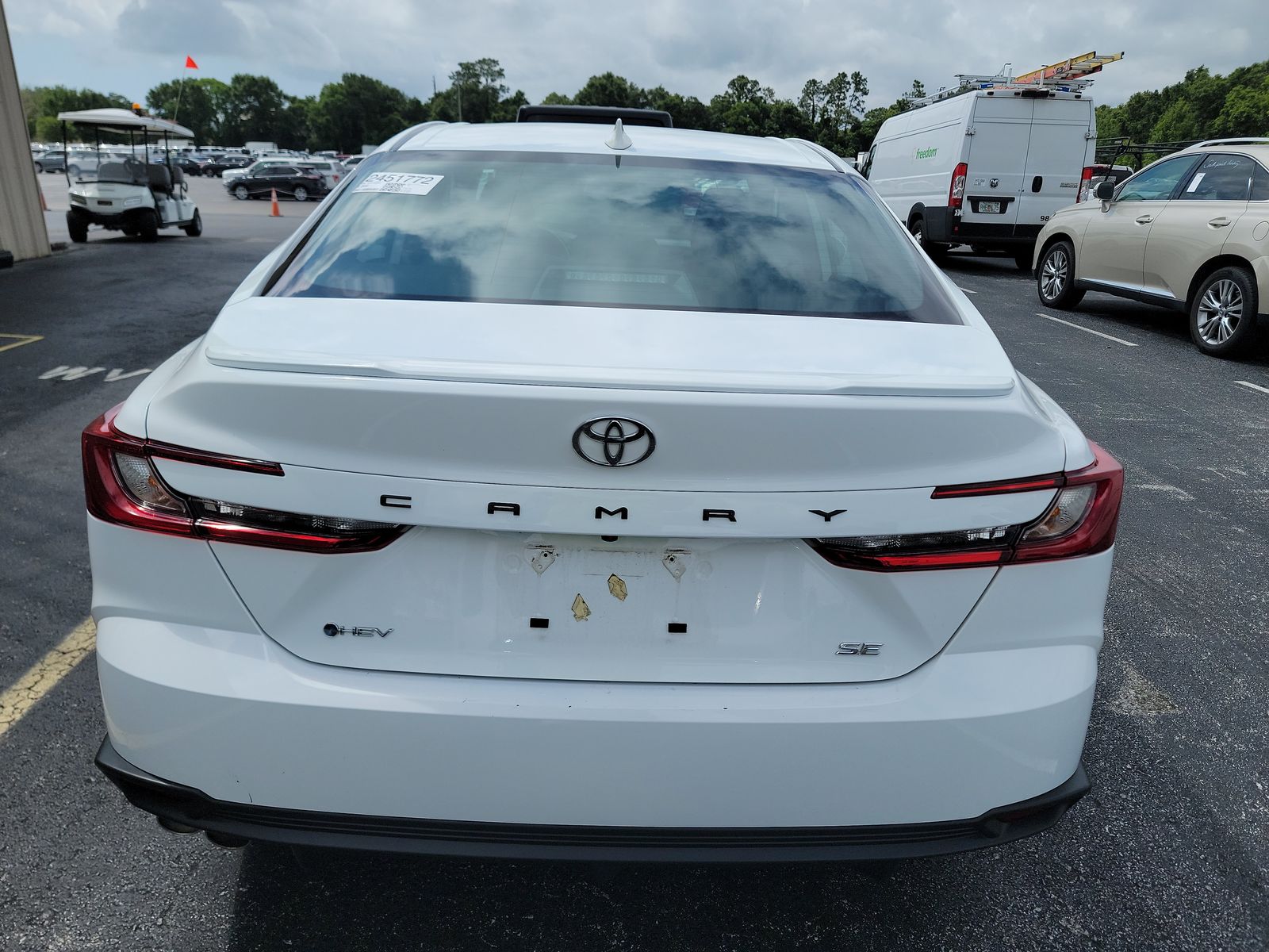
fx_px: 880
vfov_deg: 56.8
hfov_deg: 71.6
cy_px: 476
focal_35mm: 24
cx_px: 634
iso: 50
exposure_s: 1/1496
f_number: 1.8
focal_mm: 6.7
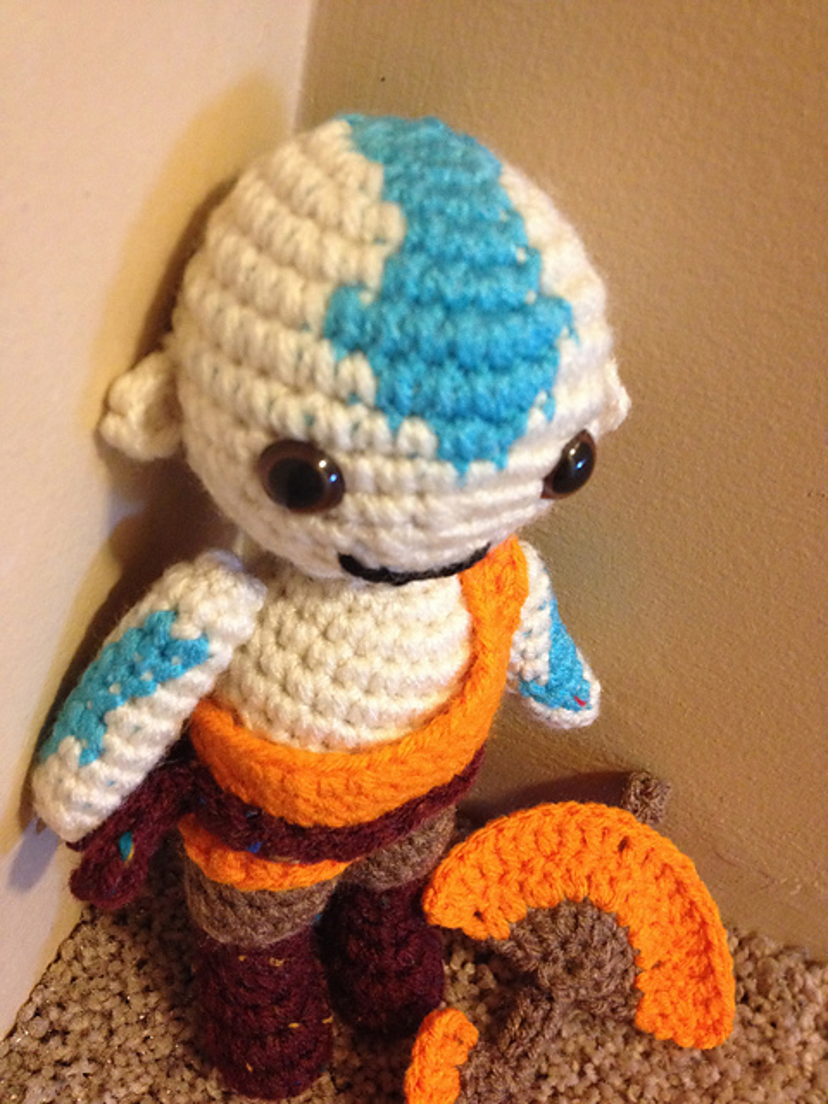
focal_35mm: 35
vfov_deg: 52.6
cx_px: 414
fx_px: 1116
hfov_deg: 40.7
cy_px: 552
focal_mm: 4.28
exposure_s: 1/20
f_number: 2.4
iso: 320
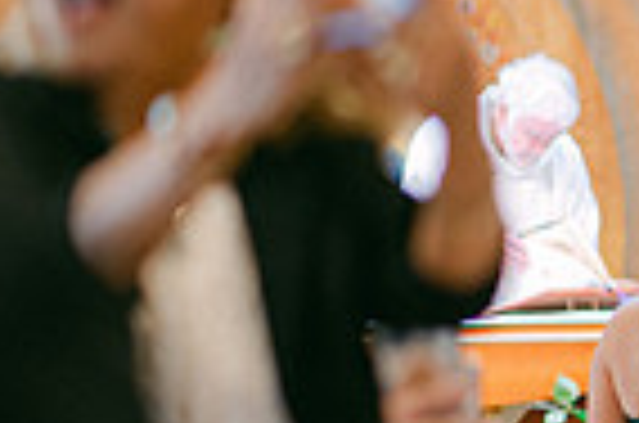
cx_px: 1148
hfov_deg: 5.7
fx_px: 6287
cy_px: 351
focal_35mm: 355
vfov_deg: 3.9
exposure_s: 1/100
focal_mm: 85
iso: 400
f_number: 1.8
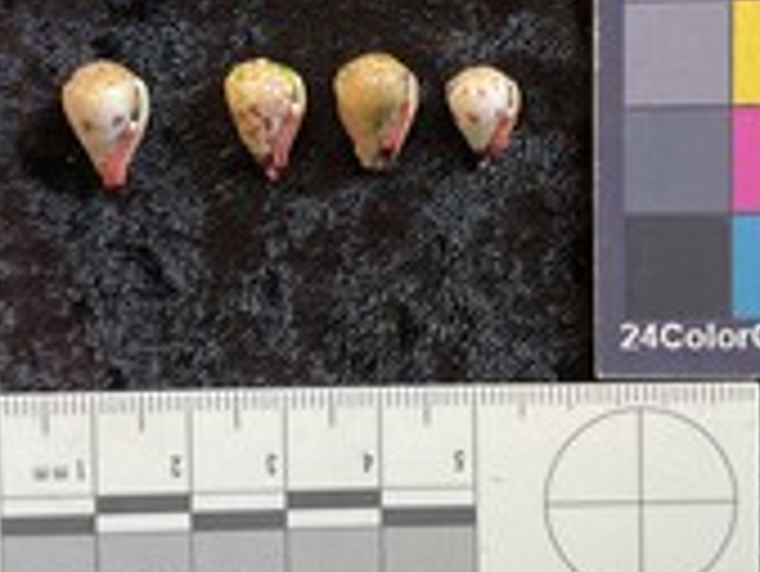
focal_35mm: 60
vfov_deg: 24.0
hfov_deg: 32.2
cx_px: 360
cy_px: 106
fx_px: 1318
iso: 64
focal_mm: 3
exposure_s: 1/50
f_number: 1.8
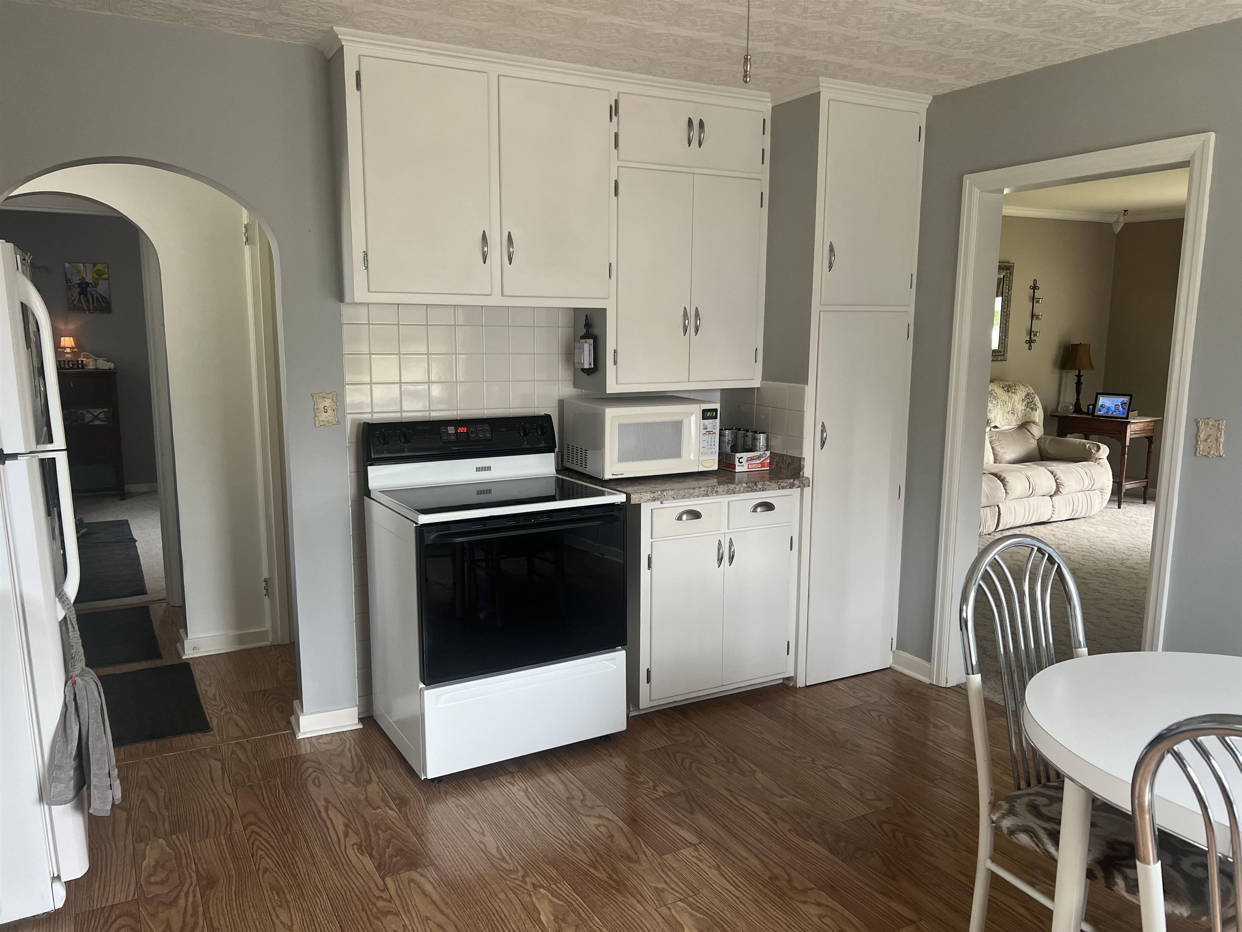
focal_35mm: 26
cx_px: 621
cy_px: 466
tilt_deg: -8.3
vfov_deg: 53.1
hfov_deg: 67.3
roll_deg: +0.0
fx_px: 933
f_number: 1.5
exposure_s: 1/120
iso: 125
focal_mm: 5.7
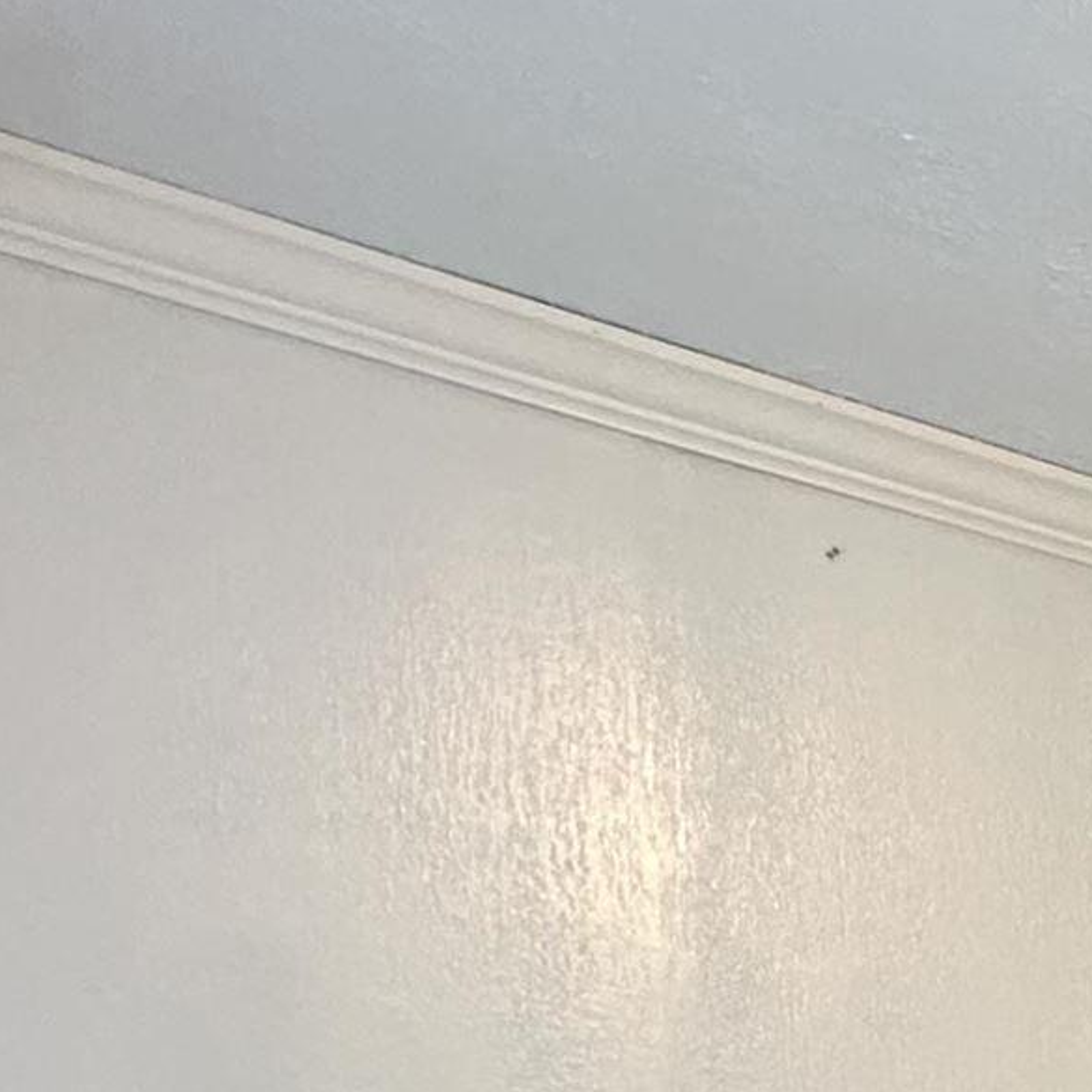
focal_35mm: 65
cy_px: 1697
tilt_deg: -6.6
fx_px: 2320
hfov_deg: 20.7
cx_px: 1818
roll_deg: -0.5
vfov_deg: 21.6
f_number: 2.2
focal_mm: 2.22
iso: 200
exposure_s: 1/120
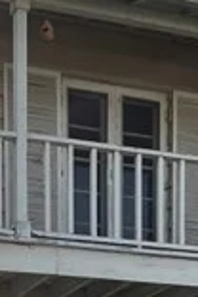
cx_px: 8
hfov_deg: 12.2
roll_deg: +0.9
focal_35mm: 111
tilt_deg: -0.3
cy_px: 535
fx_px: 916
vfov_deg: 15.7
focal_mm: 5.7
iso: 50
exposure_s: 1/3077
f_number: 1.5
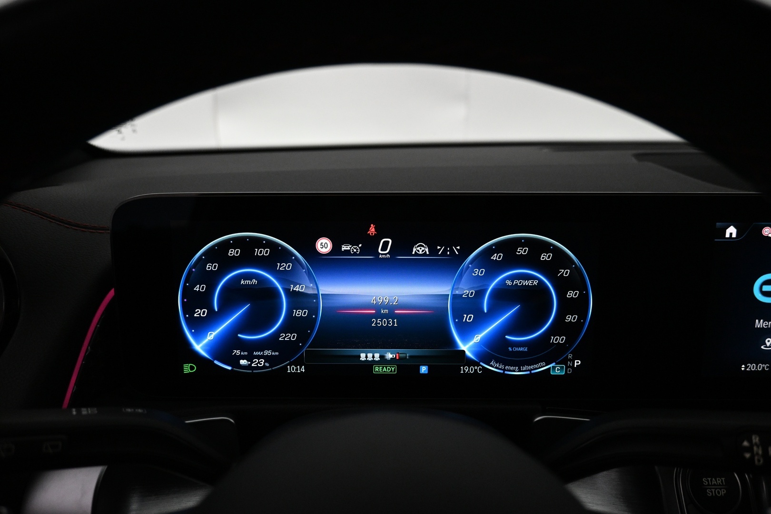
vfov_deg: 53.1
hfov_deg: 73.7
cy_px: 257
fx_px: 514
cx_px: 386
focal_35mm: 24
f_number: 3.5
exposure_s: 1/160
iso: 1600
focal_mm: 16
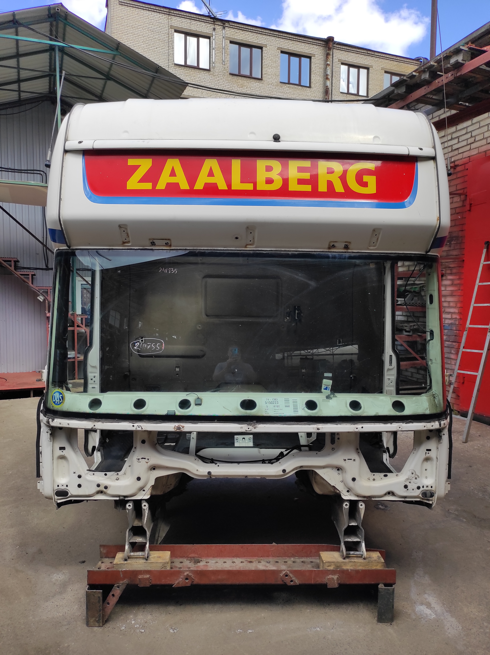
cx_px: 245
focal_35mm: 25
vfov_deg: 69.4
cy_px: 328
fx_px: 473
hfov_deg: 54.8
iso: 100
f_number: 1.89
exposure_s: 1/839
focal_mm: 5.43
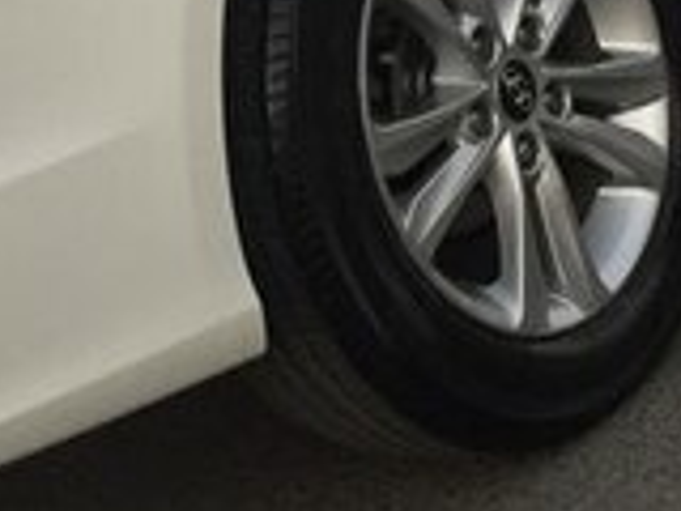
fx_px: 2361
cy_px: -236
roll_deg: +20.4
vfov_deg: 11.8
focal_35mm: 120
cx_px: 213
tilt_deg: -4.2
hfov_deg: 16.4
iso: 125
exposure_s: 1/33
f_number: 2.2
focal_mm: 4.15
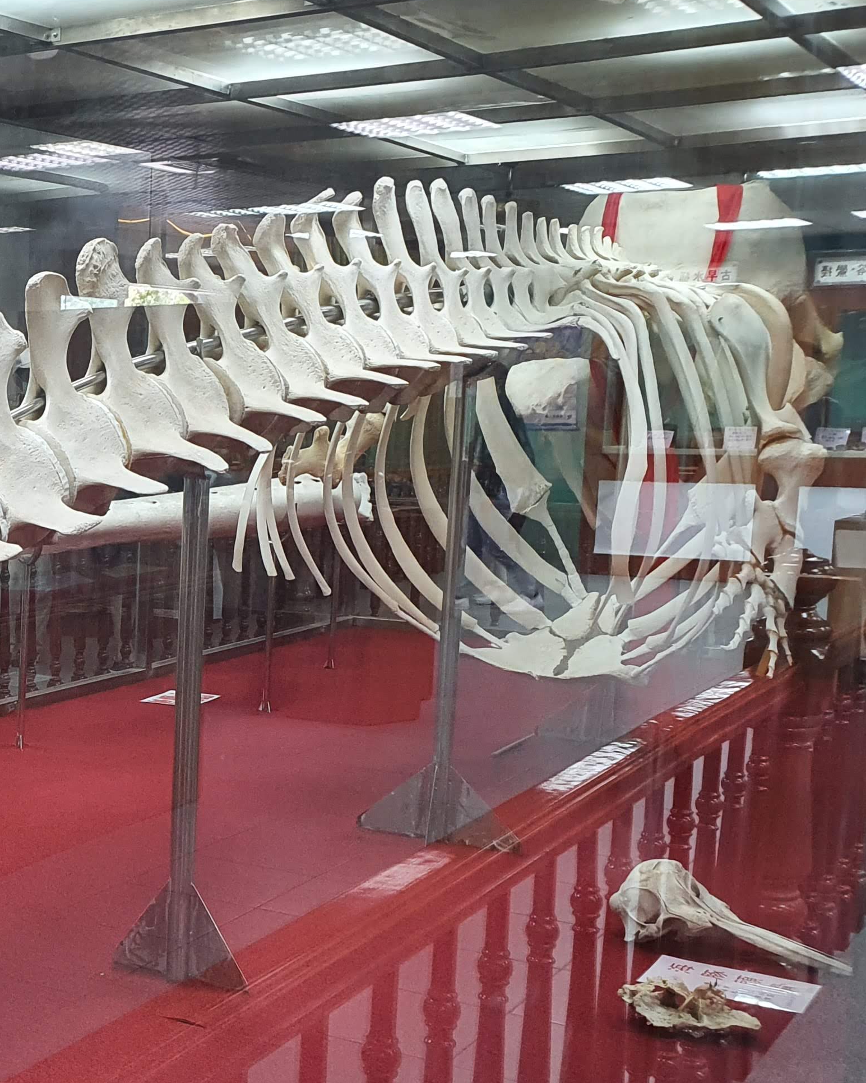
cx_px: -200
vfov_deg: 35.2
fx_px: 1698
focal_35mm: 53
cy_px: 661
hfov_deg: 25.4
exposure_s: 1/60
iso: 200
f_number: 2.4
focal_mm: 4.32
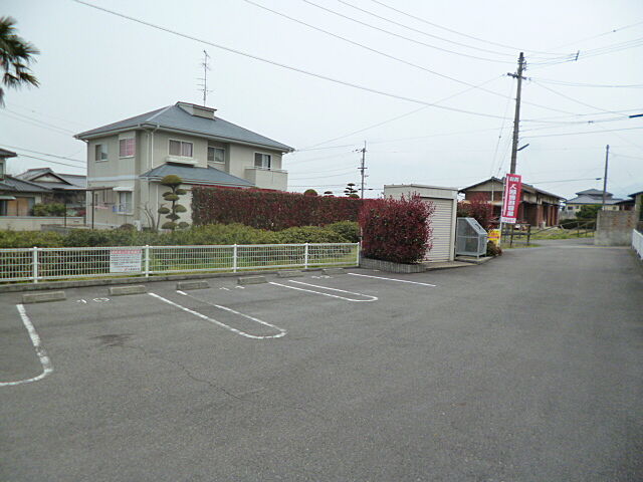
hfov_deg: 71.6
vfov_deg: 56.8
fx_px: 446
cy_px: 241
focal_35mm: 24
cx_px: 322
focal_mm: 4.3
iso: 160
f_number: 2.5
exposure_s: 1/1300
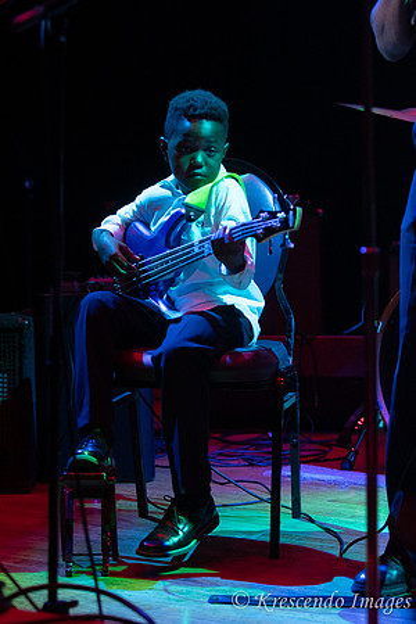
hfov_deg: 10.2
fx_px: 2340
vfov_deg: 15.2
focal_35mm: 135
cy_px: 312
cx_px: 208
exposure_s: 1/200
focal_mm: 90
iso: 1600
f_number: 2.8
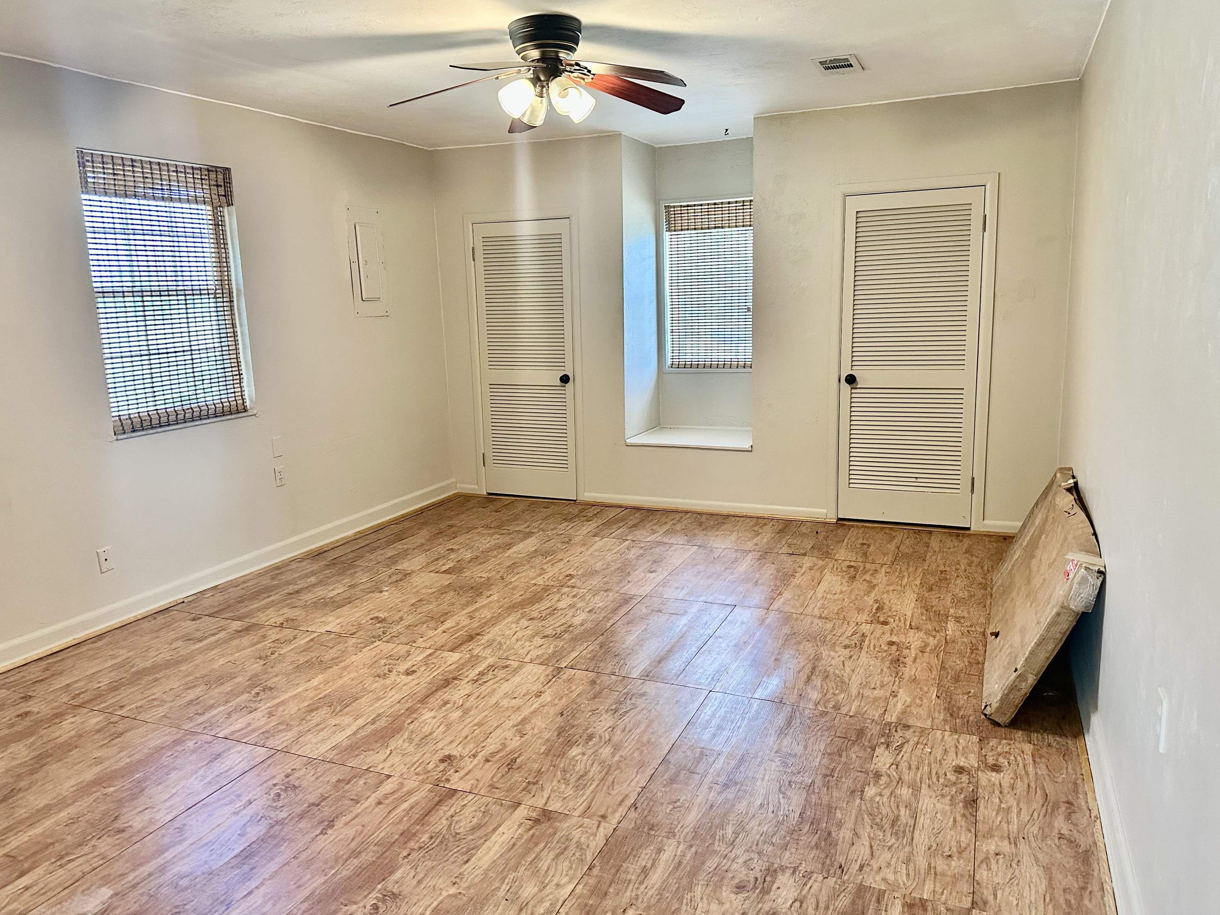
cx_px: 603
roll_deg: +1.6
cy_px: 441
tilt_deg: -9.1
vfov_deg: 54.9
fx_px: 881
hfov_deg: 69.4
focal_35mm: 25
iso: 400
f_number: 1.78
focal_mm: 6.86
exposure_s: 1/60
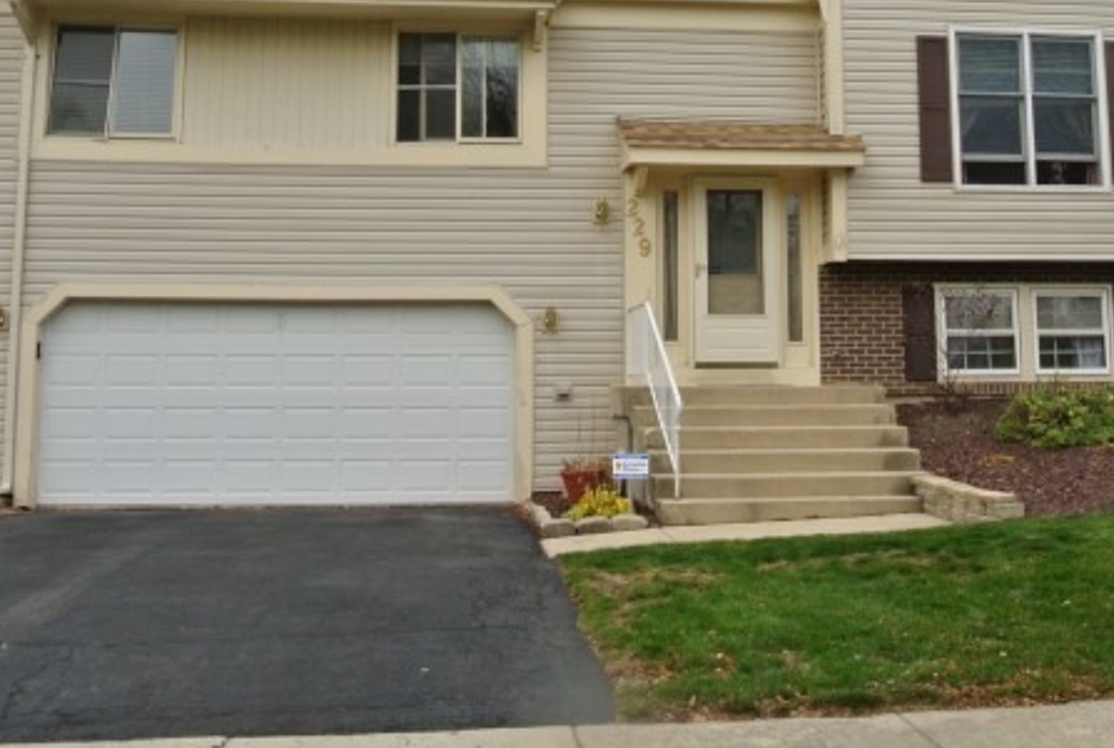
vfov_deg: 31.0
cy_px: 232
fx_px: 1333
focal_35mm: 43
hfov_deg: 45.3
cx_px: 608
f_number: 14
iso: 400
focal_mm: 11.4
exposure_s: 1/60
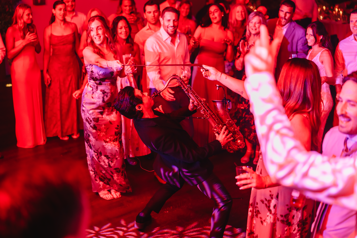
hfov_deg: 39.6
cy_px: 119
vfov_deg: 27.0
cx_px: 178
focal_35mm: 50
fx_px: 496
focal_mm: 50
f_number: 2.2
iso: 1000
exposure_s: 1/200
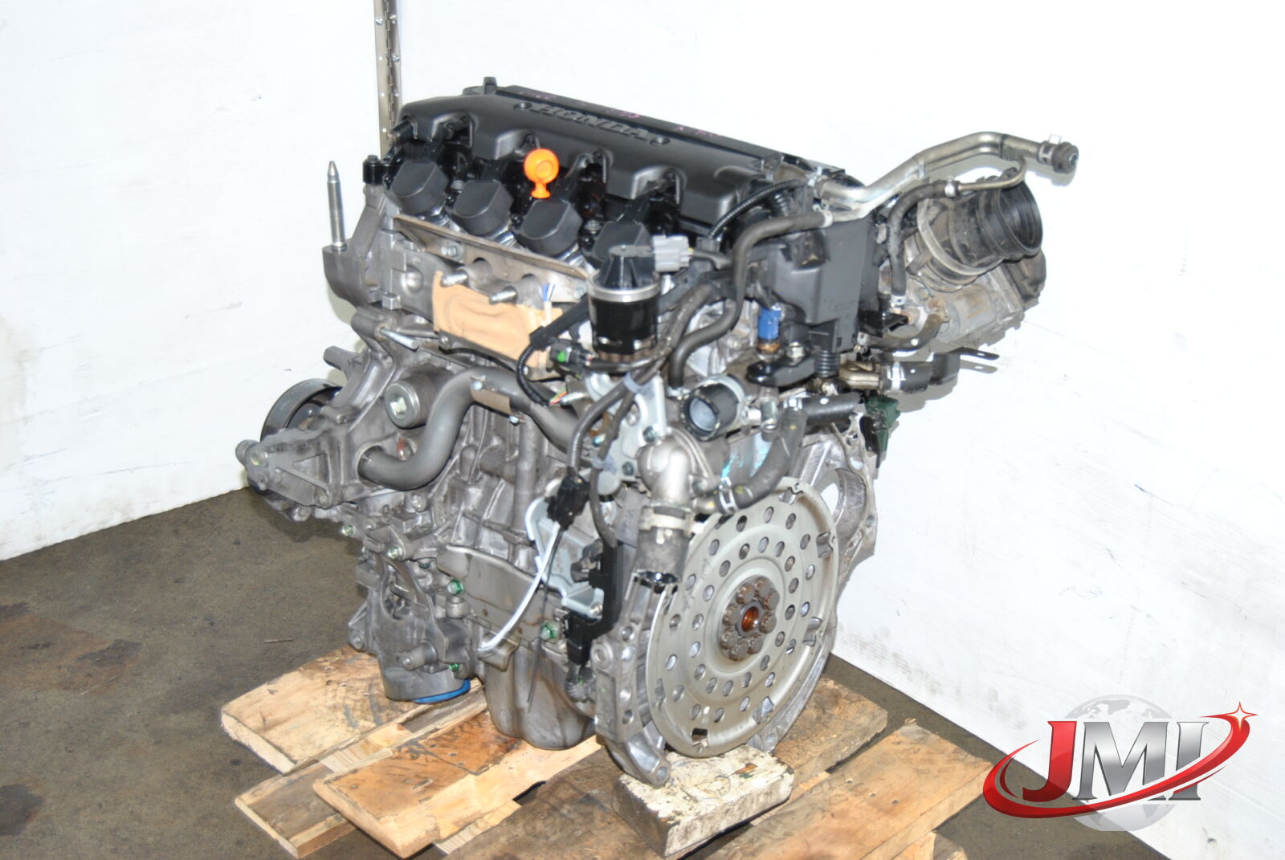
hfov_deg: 37.8
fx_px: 1876
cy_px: 430
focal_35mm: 52
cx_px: 642
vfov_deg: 25.8
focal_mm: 35
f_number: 4.5
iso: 400
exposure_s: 1/100
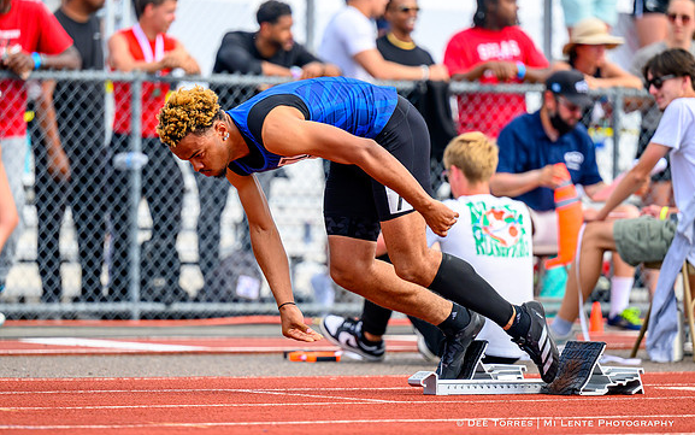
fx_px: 5002
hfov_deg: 7.9
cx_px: 361
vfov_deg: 5.0
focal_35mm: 264
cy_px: 245
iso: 250
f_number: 2.8
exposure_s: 1/2000
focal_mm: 185
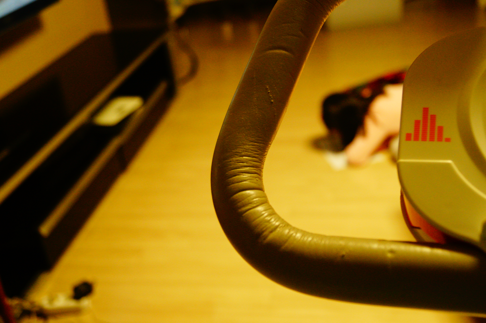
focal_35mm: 45
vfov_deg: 29.8
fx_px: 607
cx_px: 243
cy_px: 162
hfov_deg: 43.6
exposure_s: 1/60
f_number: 4.5
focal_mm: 30
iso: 1250
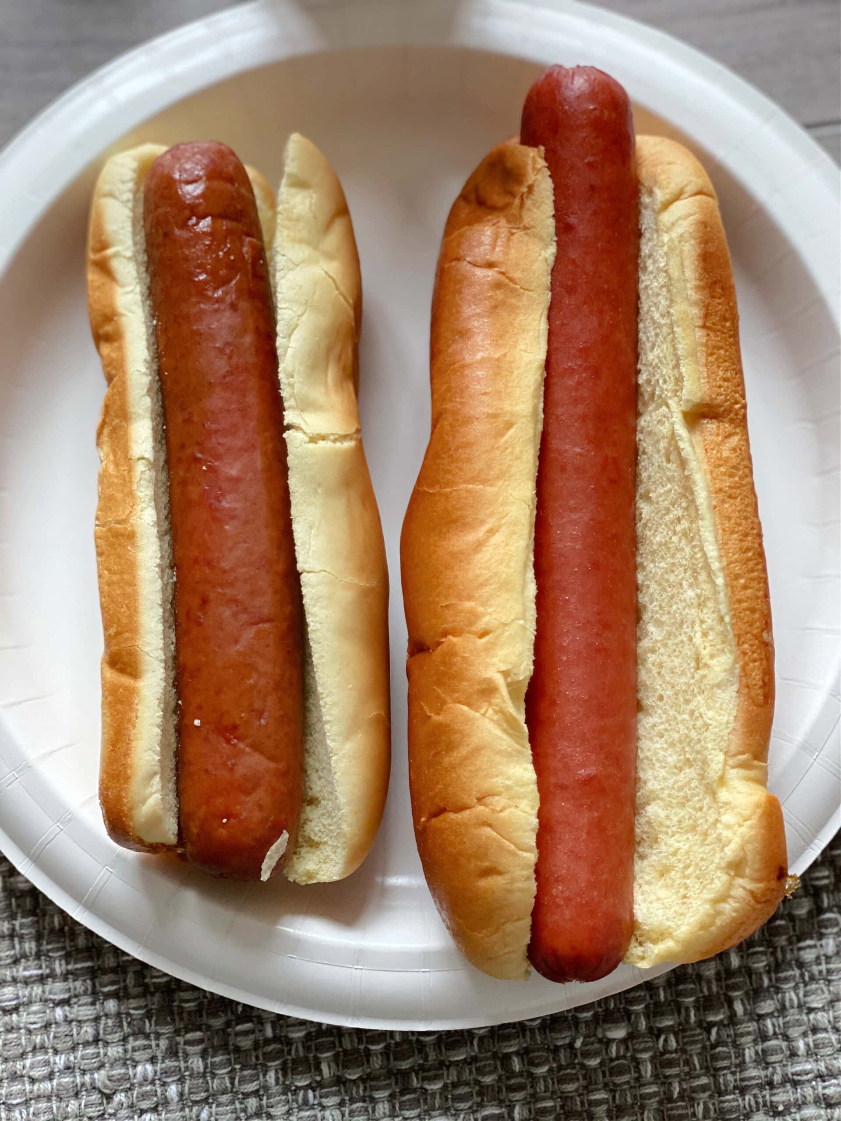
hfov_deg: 28.0
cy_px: 560
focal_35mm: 52
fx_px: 1684
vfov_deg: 36.8
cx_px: 420
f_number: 2
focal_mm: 6
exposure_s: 1/122
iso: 160
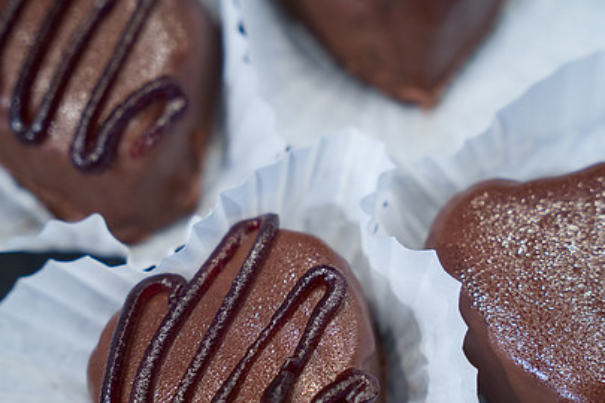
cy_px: 260
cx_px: 330
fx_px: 1781
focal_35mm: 106
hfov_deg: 19.3
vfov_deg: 12.9
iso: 1600
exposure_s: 1/200
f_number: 2.8
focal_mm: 70
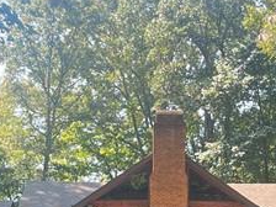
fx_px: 949
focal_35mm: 119
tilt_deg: +3.3
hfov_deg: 16.6
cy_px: 244
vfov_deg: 12.2
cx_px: 140
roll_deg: -0.8
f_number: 1.6
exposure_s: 1/350
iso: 50
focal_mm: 5.1
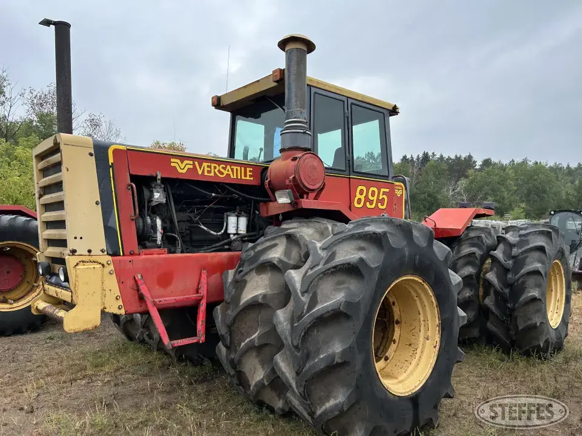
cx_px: 291
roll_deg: +0.3
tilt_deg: -0.9
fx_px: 437
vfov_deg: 53.1
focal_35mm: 26
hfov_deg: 67.3
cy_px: 218
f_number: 1.5
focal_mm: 5.7
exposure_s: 1/1449
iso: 50
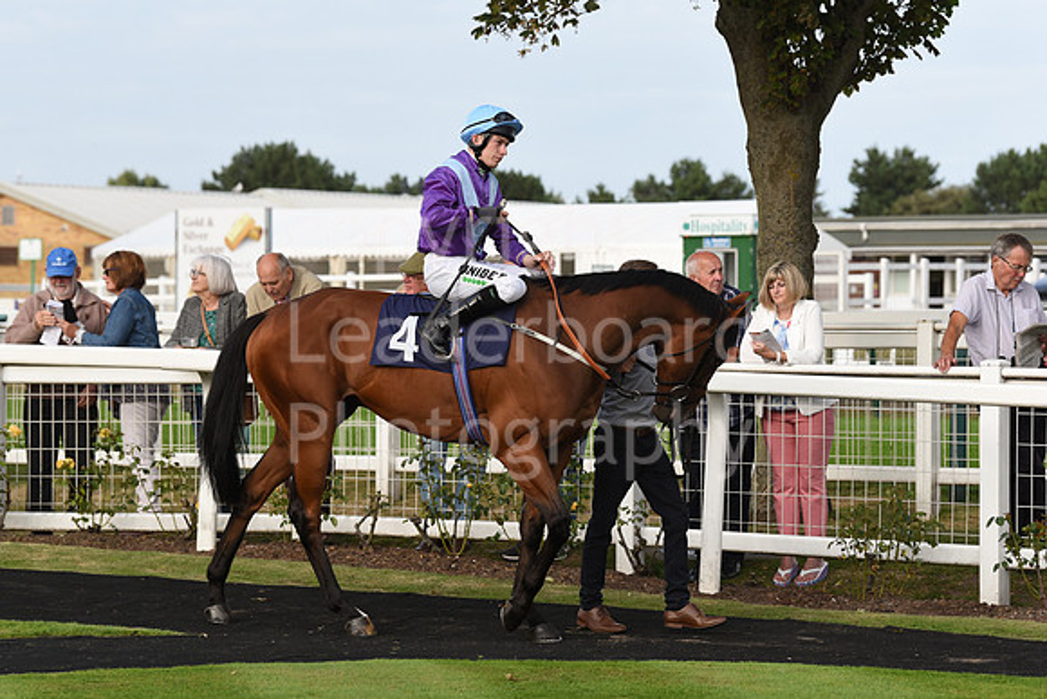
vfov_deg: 9.8
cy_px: 350
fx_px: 4072
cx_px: 524
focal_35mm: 140
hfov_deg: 14.7
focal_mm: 140
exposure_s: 1/1250
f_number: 5.6
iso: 800
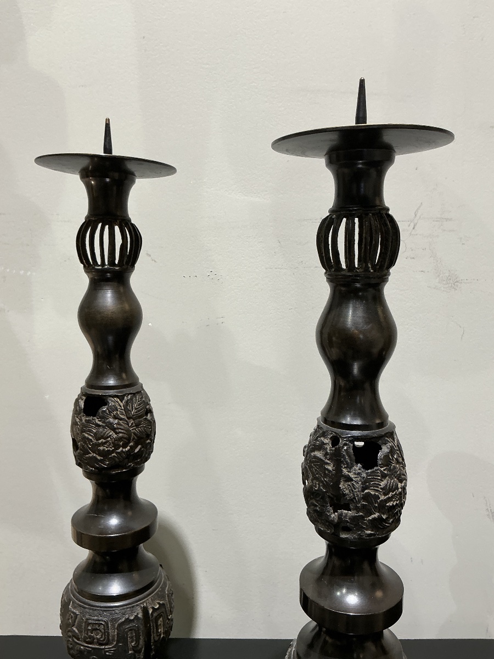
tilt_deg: -8.2
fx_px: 533
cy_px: 330
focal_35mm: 28
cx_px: 247
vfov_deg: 63.4
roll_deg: +0.2
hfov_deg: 49.7
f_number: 1.8
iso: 50
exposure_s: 1/50
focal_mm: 3
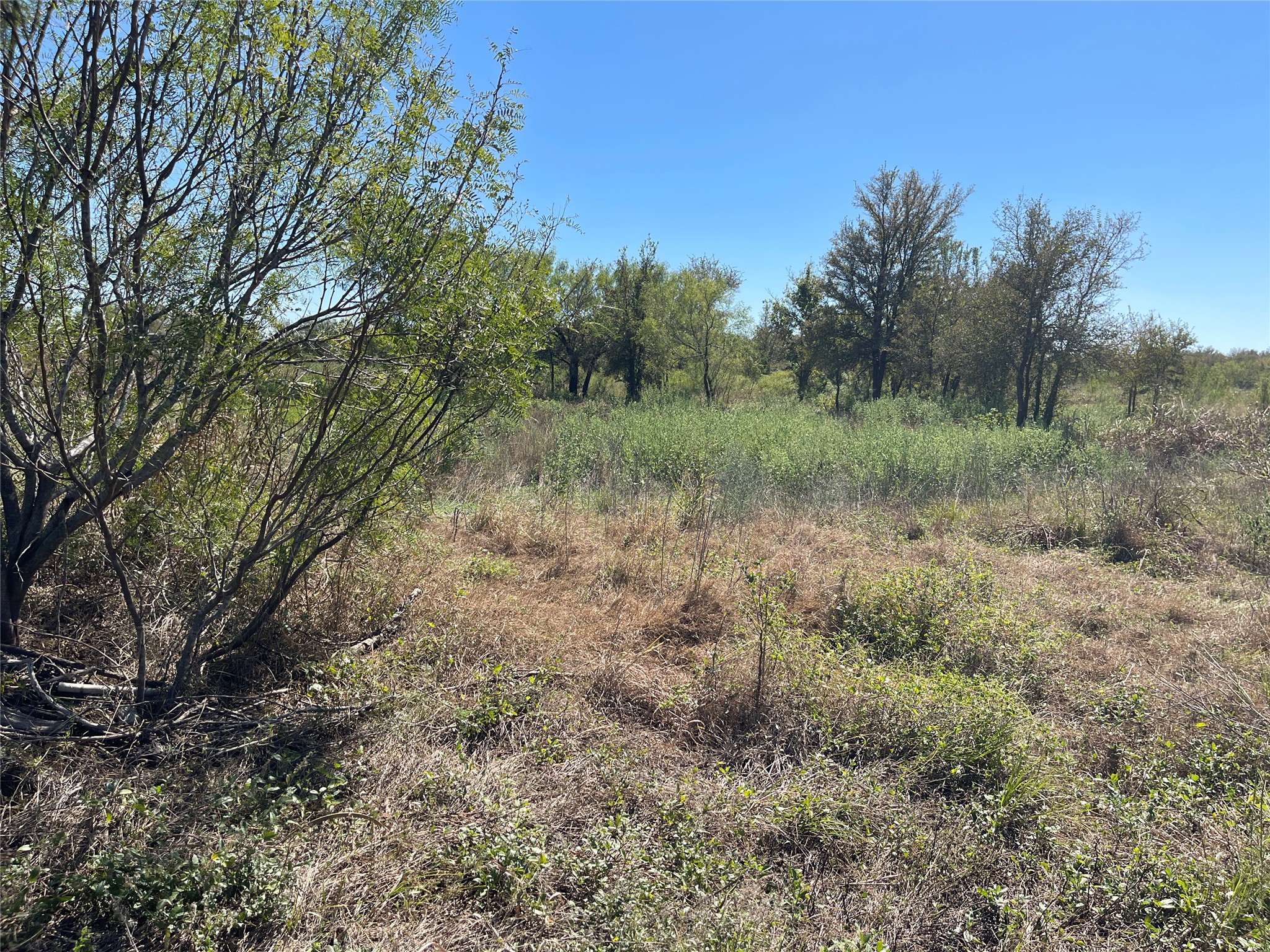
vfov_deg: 53.1
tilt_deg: -5.2
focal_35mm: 26
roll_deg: +0.0
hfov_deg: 67.3
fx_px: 954
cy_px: 476
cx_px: 635
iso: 50
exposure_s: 1/3788
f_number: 1.6
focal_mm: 5.1
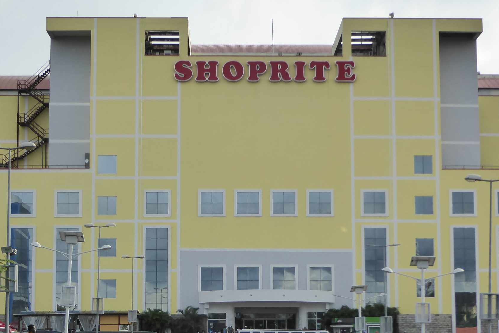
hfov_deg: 27.7
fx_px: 1012
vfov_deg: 18.5
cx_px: 227
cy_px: 266
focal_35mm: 73
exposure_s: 1/500
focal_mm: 7.8
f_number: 3.9
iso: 160
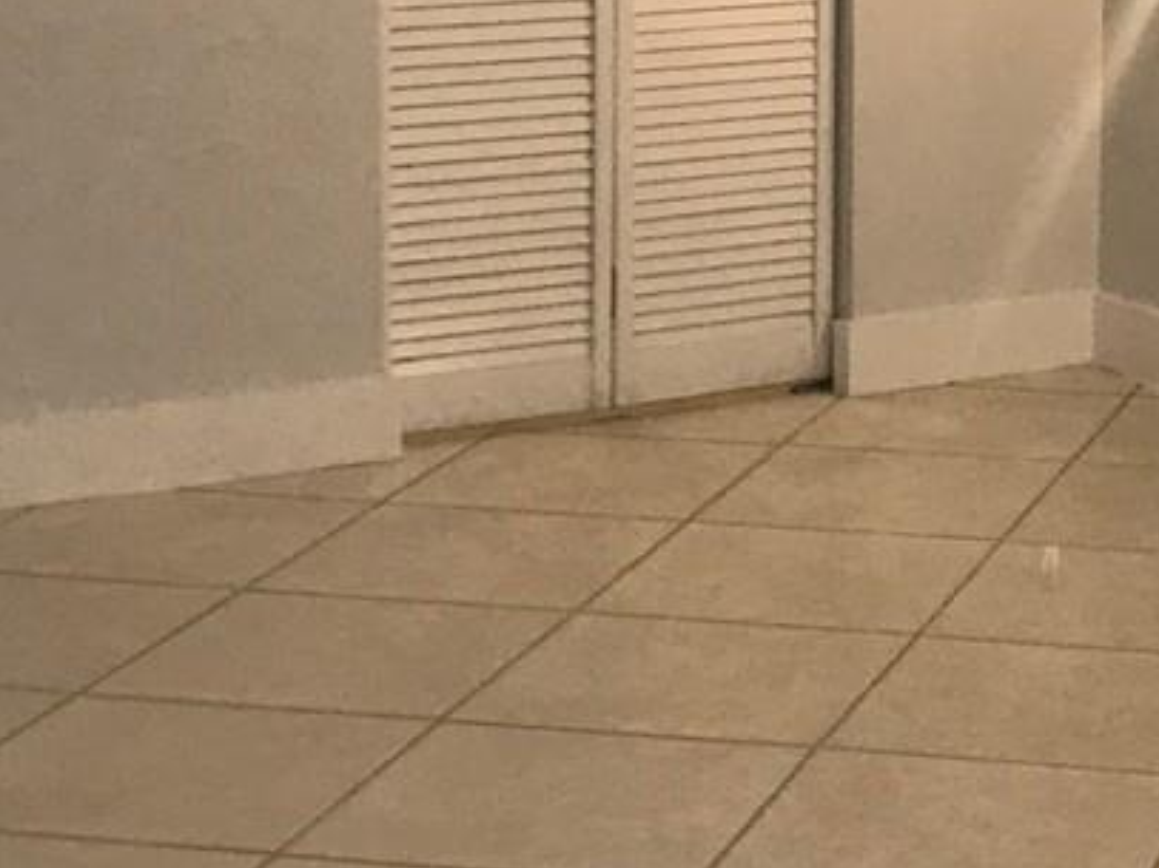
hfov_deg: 17.4
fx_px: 3682
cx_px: 1227
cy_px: 54
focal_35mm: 110
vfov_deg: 13.3
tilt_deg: -7.9
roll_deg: -1.2
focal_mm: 3.99
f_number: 1.8
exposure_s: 1/30
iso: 25
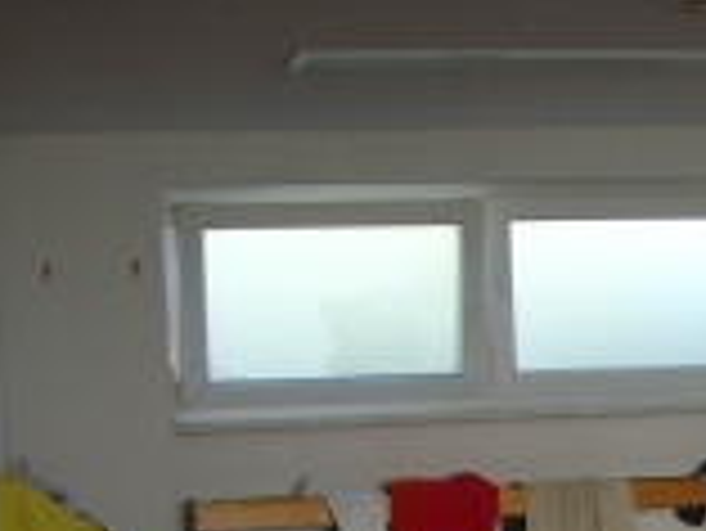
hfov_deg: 15.3
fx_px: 2531
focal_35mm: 124
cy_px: 830
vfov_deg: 11.4
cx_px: 868
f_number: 3.5
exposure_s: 1/60
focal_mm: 6.6
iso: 100
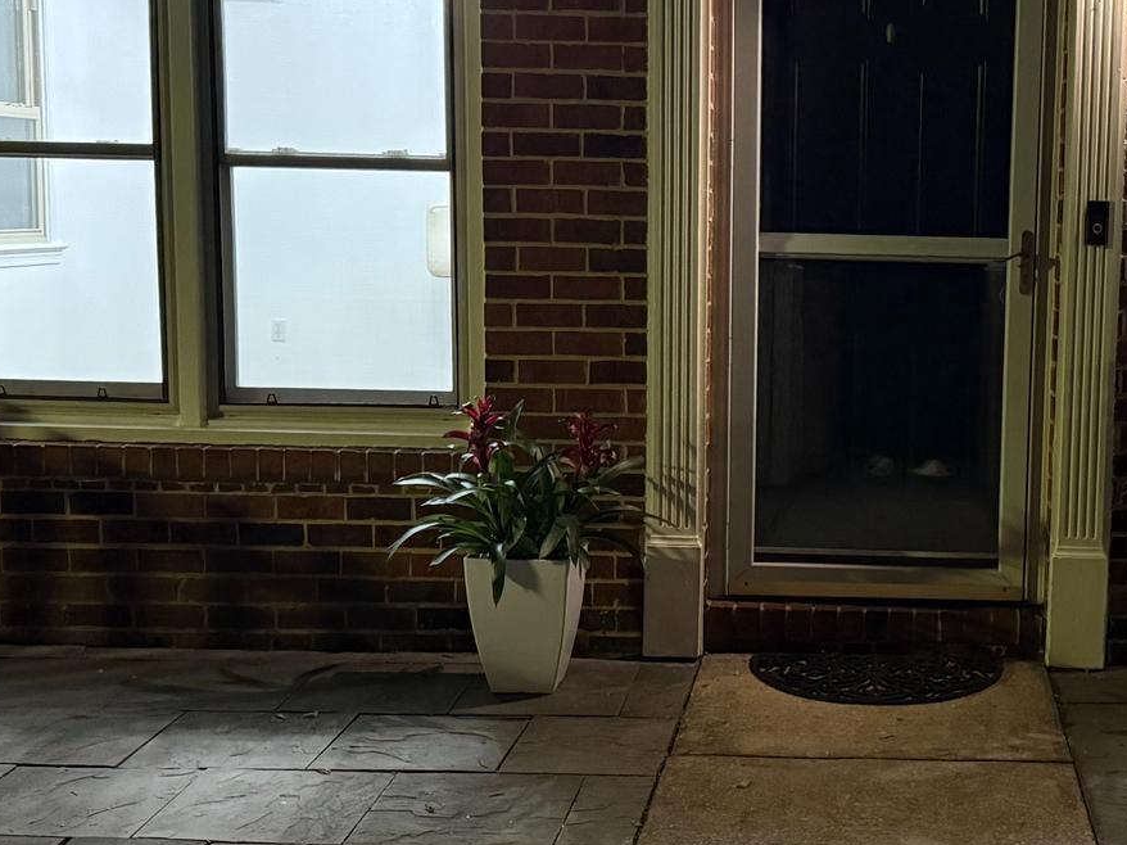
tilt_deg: -6.6
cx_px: 846
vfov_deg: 26.1
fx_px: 1823
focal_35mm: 56
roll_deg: -0.8
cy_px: 426
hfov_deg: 33.7
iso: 1000
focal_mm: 6.76
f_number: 1.78
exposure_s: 1/40
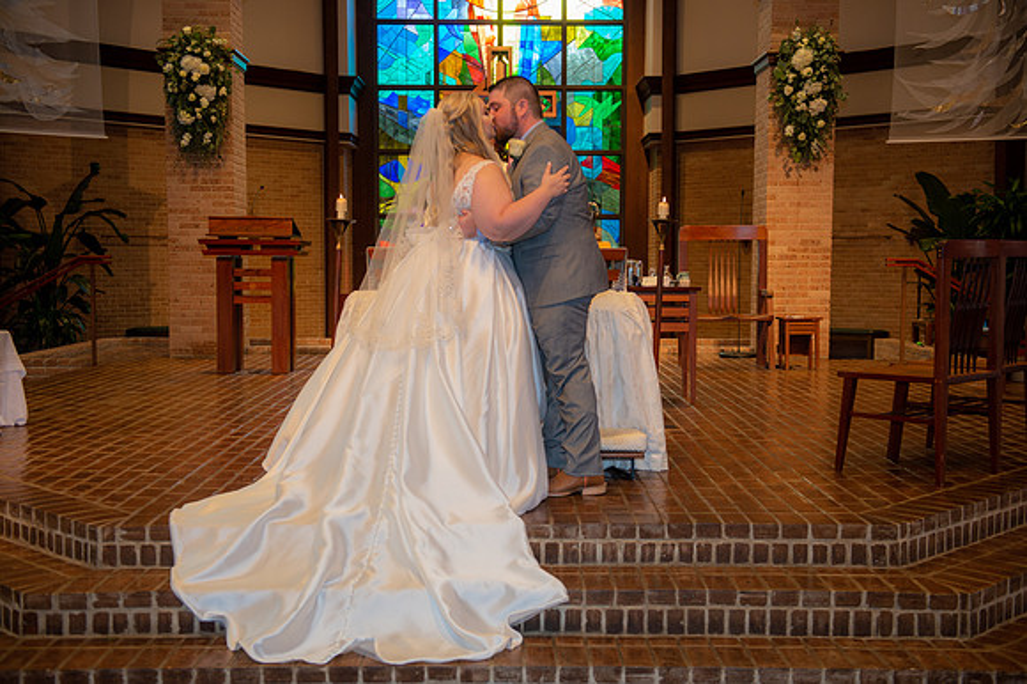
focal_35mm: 45
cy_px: 342
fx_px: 1283
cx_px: 514
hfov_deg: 43.6
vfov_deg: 29.8
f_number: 3.5
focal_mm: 45
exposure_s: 1/125
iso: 1250
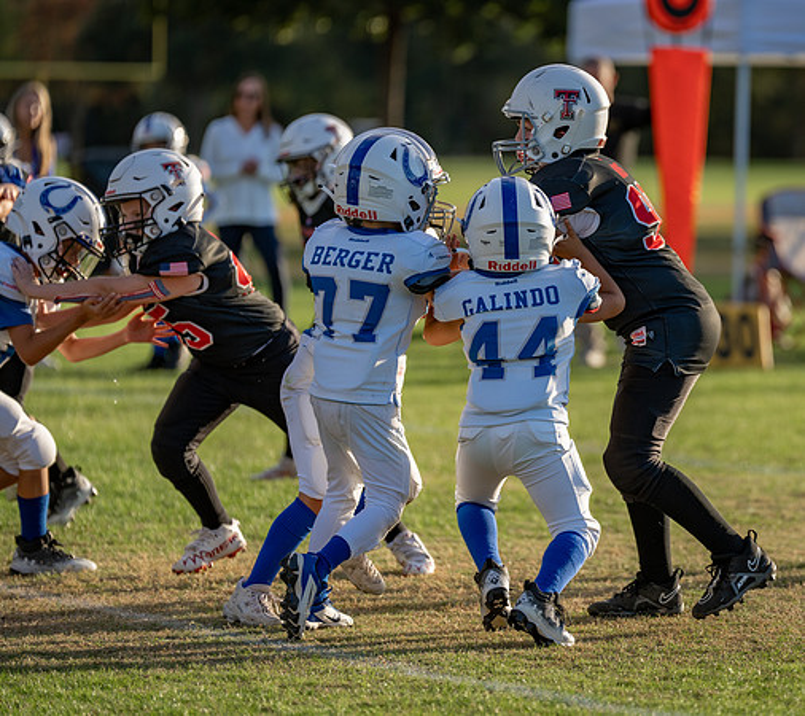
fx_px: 6704
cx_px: 595
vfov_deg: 6.1
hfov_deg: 6.9
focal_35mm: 269
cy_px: 320
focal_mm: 200
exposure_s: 1/1250
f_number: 2.8
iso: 125
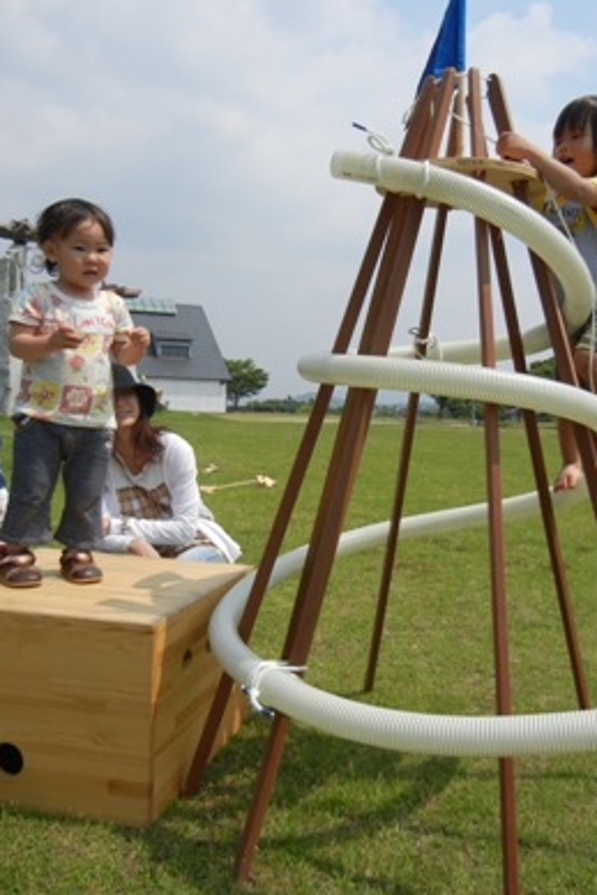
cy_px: 431
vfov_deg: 53.1
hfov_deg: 36.7
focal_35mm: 36
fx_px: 895
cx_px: 371
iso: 160
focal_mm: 5.4
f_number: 7
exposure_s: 1/553
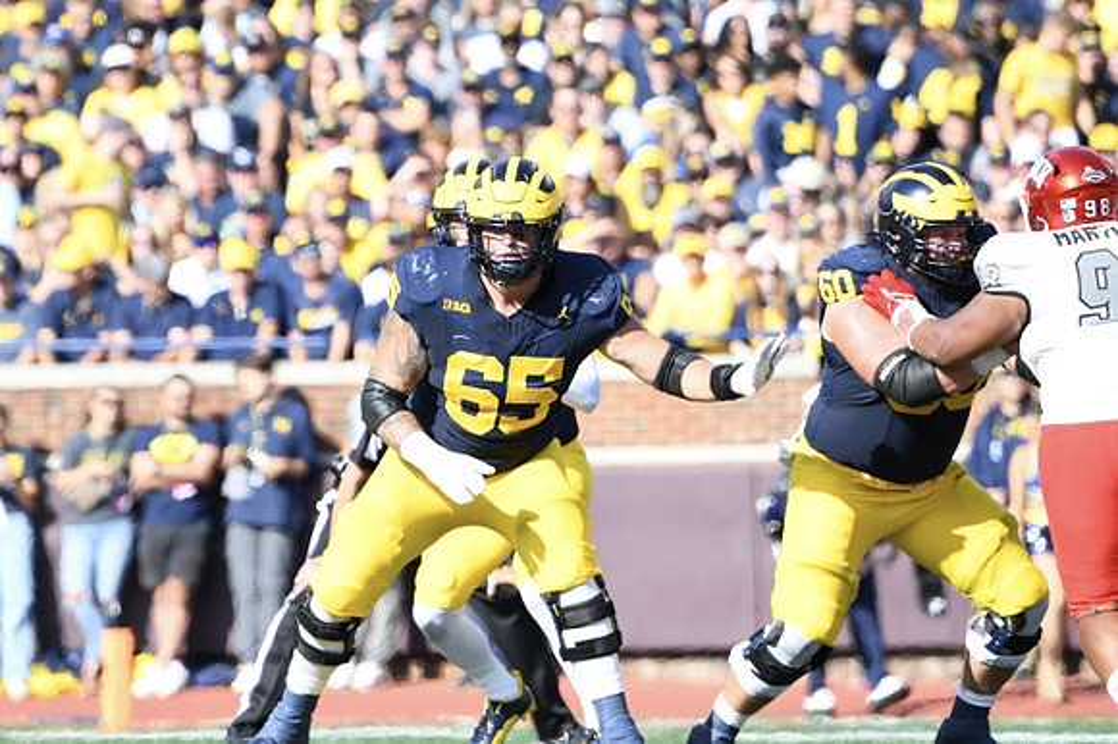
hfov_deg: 3.6
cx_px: 559
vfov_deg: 2.4
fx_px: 17691
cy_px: 372
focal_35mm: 570
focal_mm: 380
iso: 500
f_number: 5.6
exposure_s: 1/1000
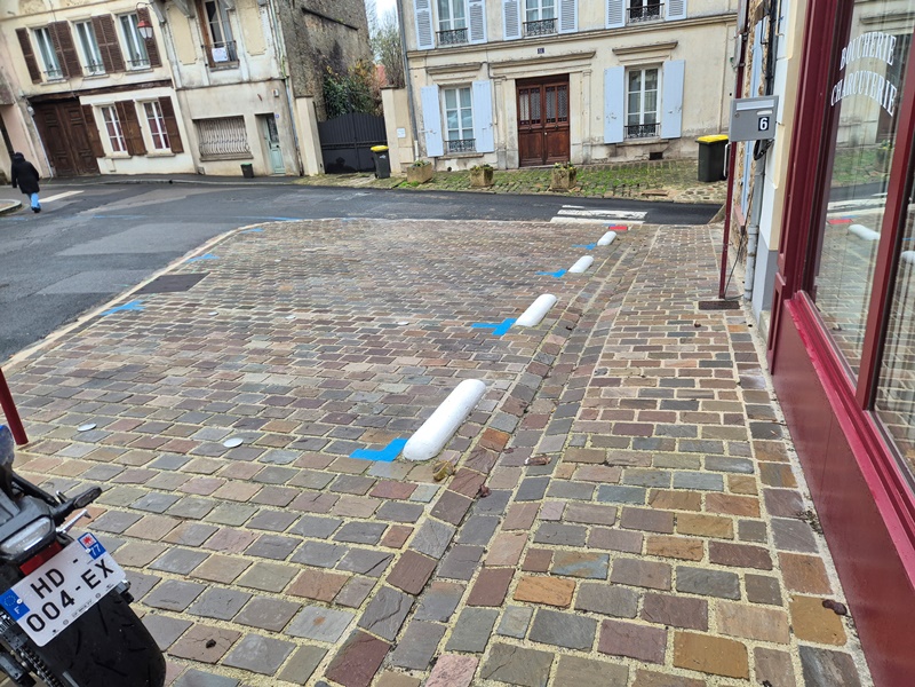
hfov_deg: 73.9
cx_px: 458
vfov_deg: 58.9
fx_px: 608
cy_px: 344
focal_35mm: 23
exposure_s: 1/180
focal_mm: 5.4
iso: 160
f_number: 1.8
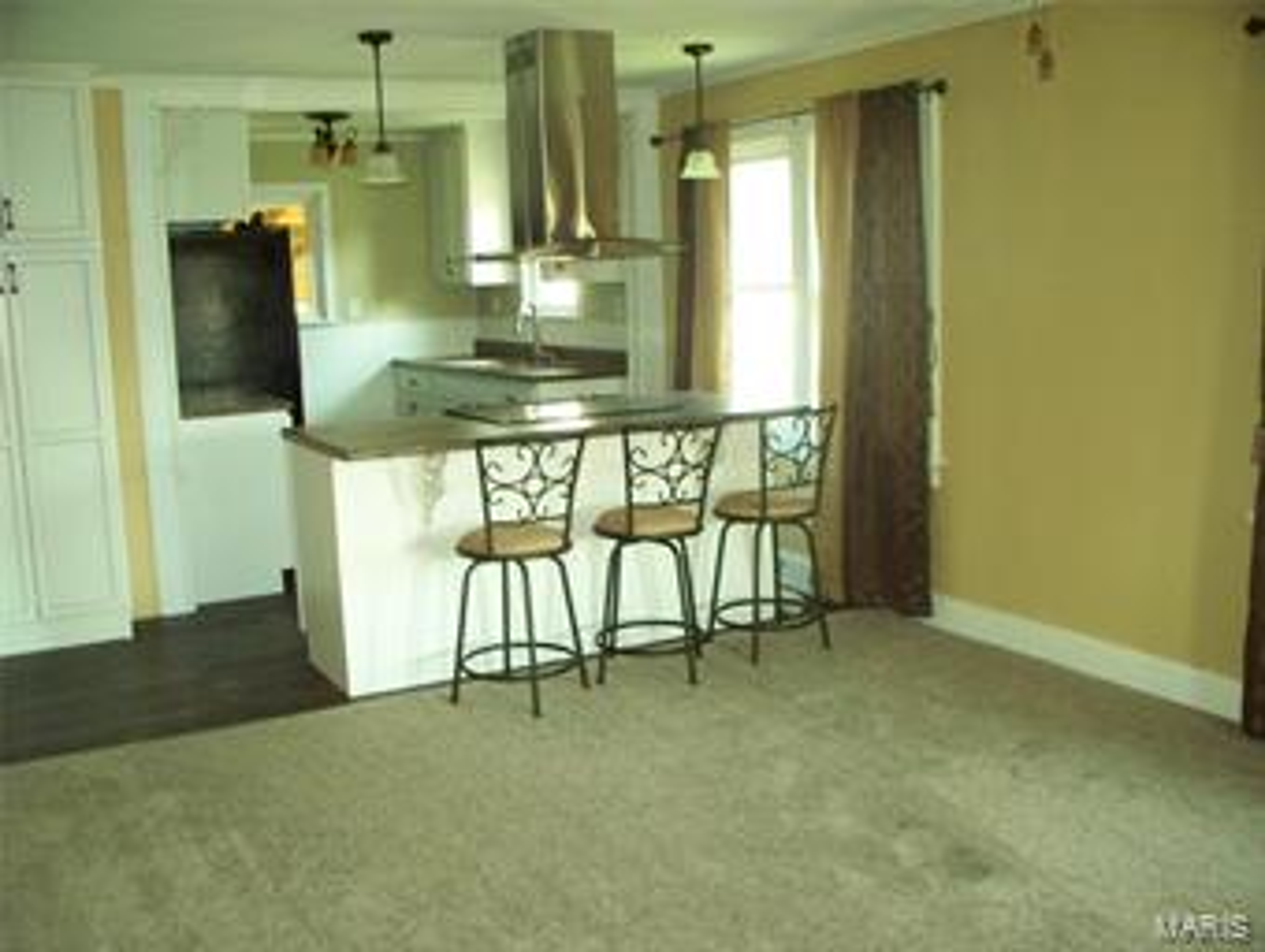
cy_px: 476
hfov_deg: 51.3
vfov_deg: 39.7
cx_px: 632
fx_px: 1317
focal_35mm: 36
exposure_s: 1/30
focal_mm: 7.54
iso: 400
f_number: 2.8
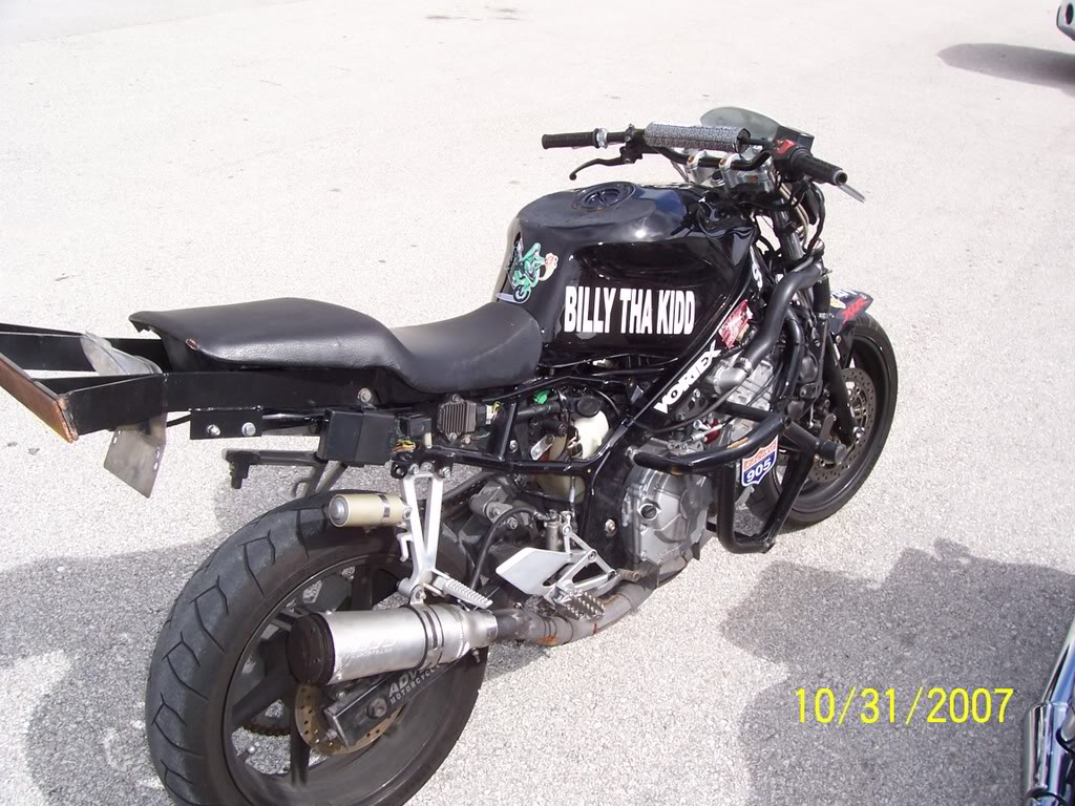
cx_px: 538
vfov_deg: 41.8
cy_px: 403
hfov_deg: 54.0
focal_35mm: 34
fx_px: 1056
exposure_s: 1/350
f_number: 5.6
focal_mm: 5.6
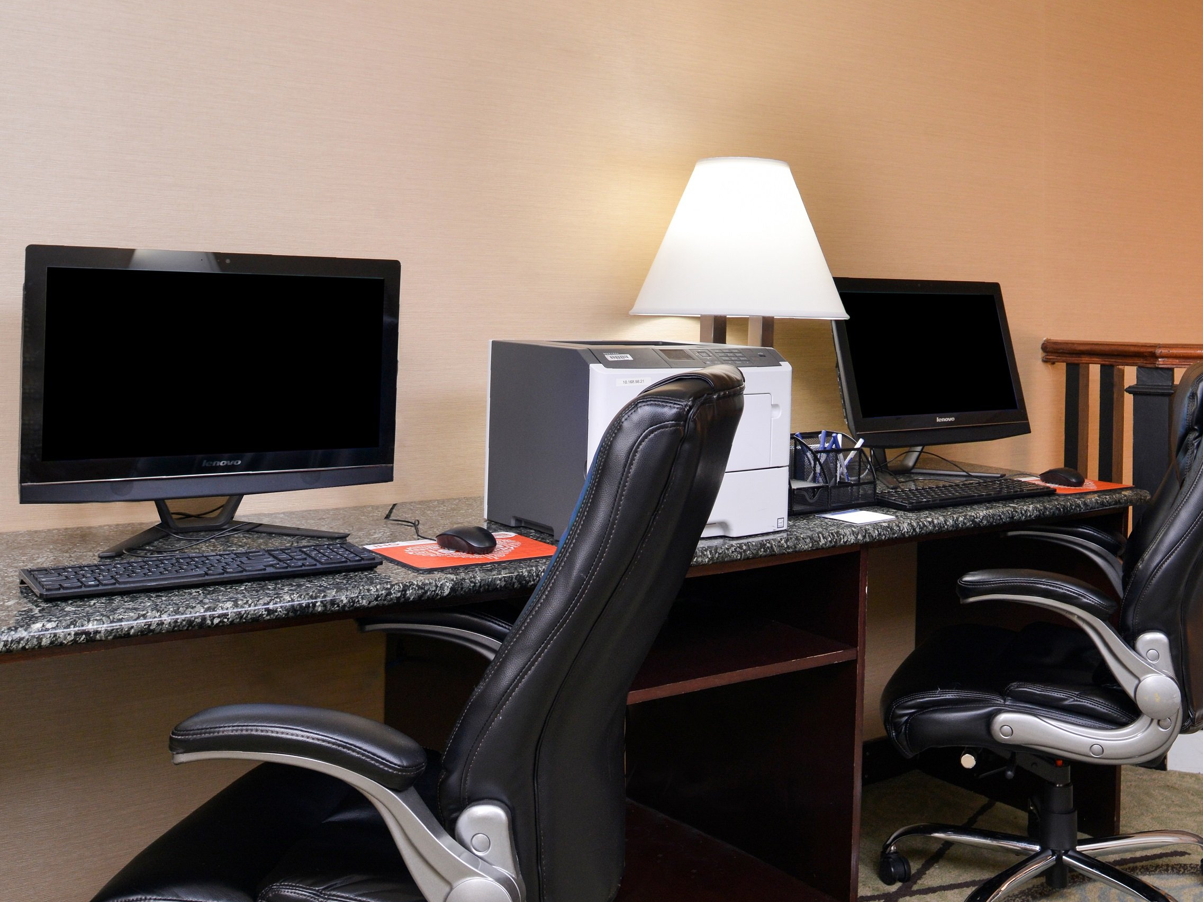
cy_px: 575
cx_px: 821
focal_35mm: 39
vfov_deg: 36.6
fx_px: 1355
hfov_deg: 46.9
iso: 400
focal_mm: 24
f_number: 6.3
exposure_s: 1/40
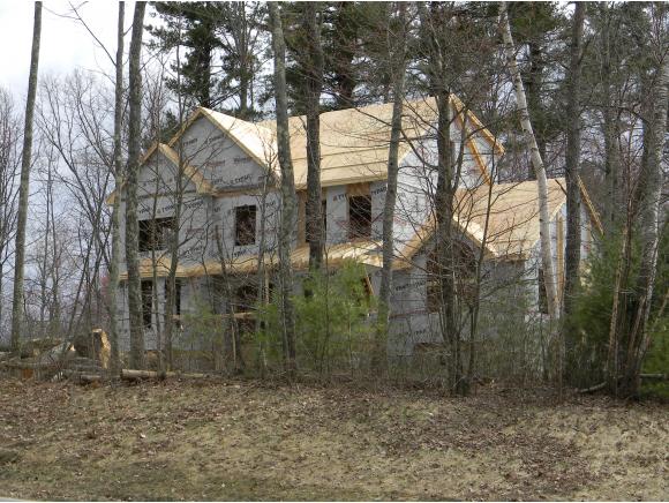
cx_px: 334
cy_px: 252
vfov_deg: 17.8
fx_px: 1605
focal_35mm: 83
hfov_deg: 23.5
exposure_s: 1/349
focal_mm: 15.1
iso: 80
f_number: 4.5
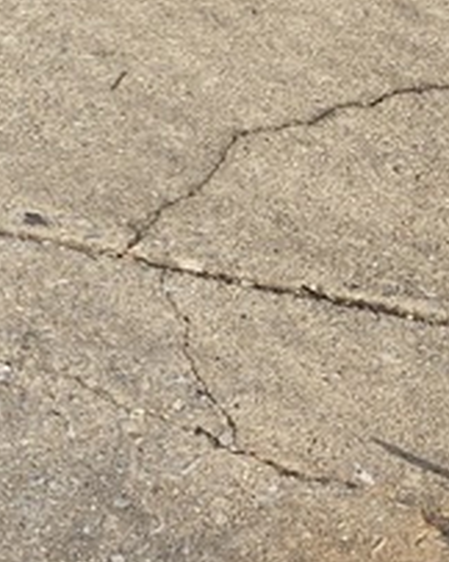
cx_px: -765
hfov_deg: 9.7
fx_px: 2213
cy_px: -91
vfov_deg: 14.1
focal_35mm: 133
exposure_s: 1/1016
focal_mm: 5.4
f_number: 1.8
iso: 25
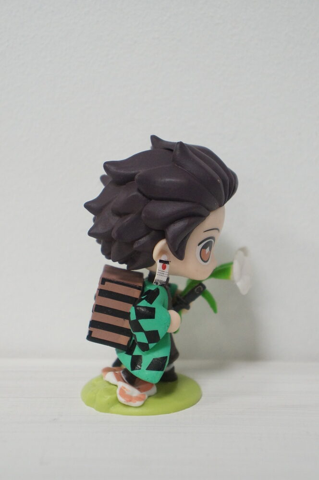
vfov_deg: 24.6
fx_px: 1100
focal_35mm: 82
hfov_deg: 16.5
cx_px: 160
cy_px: 240
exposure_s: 1/100
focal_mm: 55
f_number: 5.6
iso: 2500
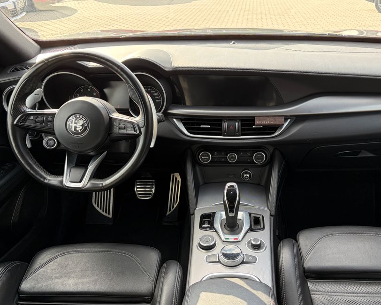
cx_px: 229
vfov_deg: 45.8
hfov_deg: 55.2
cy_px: 158
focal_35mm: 32
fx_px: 361
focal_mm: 5.96
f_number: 1.6
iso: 64
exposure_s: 1/201
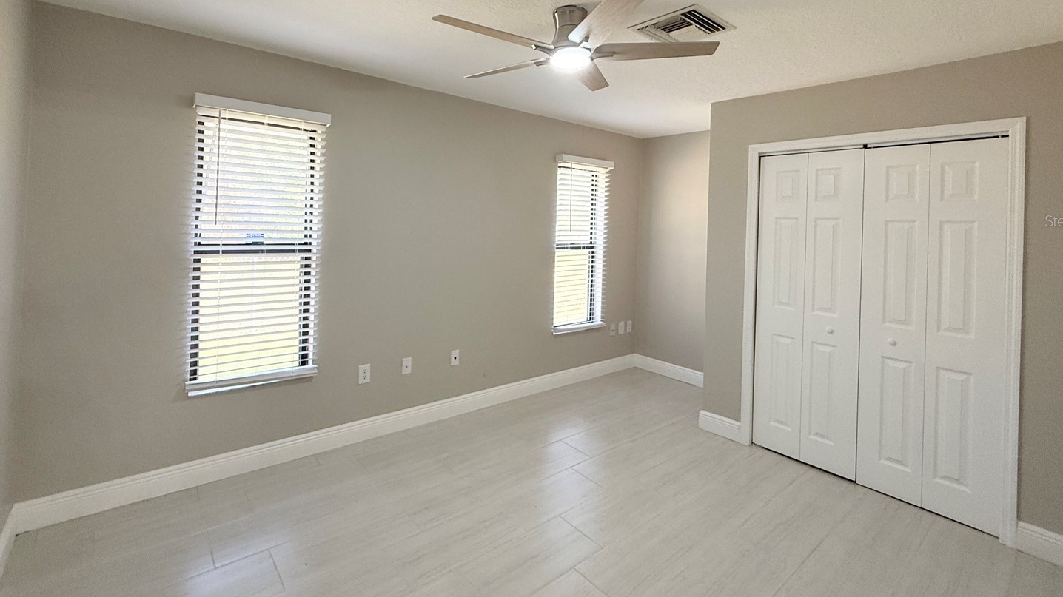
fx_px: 479
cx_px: 523
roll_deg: -1.9
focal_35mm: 17
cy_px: 220
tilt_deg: +0.4
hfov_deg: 95.9
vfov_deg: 62.9
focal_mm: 2.22
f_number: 2.2
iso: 200
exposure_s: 1/120
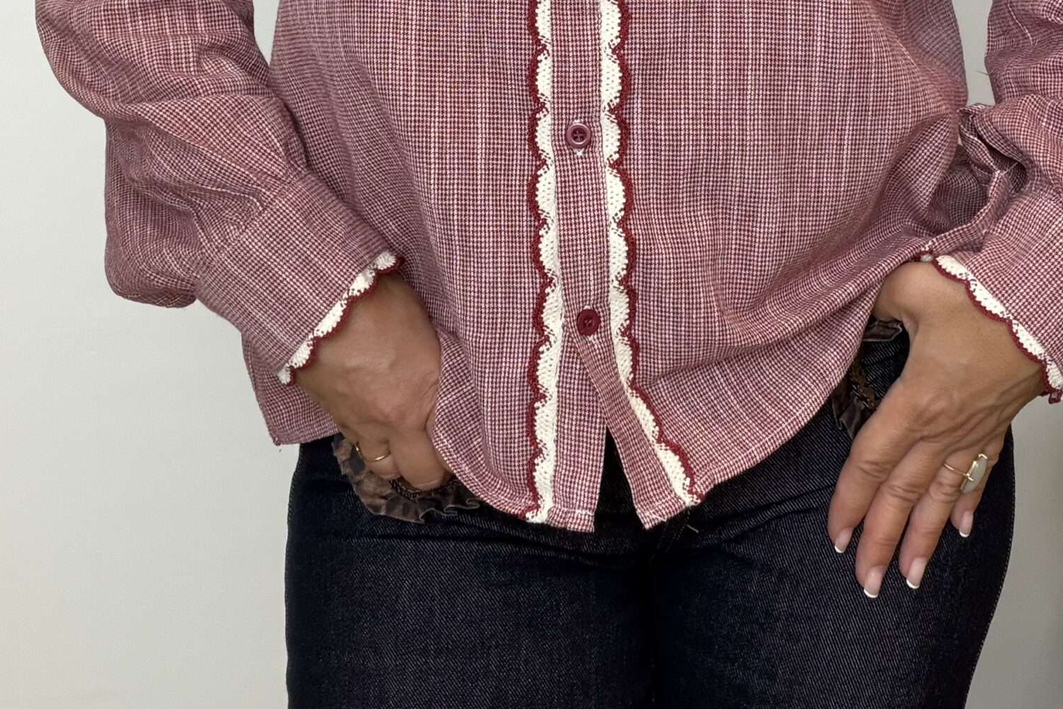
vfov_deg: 24.1
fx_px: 1565
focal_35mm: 53
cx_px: 594
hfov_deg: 37.5
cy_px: -39
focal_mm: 2.71
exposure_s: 1/50
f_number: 1.9
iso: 50
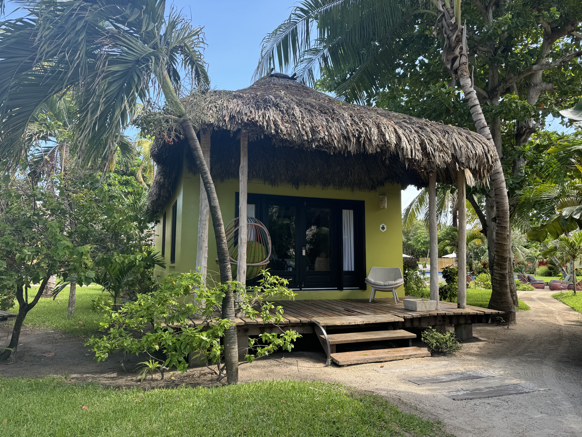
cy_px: 218
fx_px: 404
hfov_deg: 71.6
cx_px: 291
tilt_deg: +6.2
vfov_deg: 56.8
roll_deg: -0.6
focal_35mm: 24
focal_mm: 6.76
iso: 80
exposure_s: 1/414
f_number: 1.78
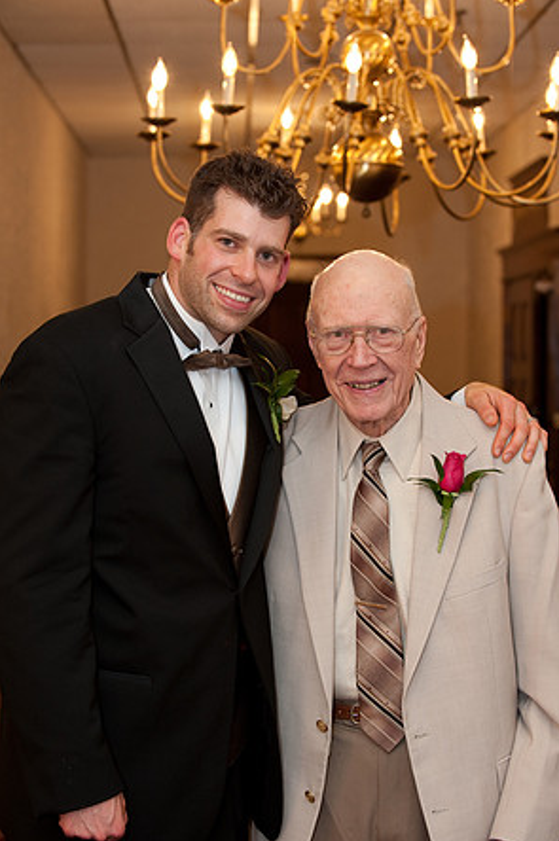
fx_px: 1657
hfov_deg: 19.1
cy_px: 422
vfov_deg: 28.5
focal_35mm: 71
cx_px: 281
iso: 640
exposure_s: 1/40
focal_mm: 70
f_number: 5
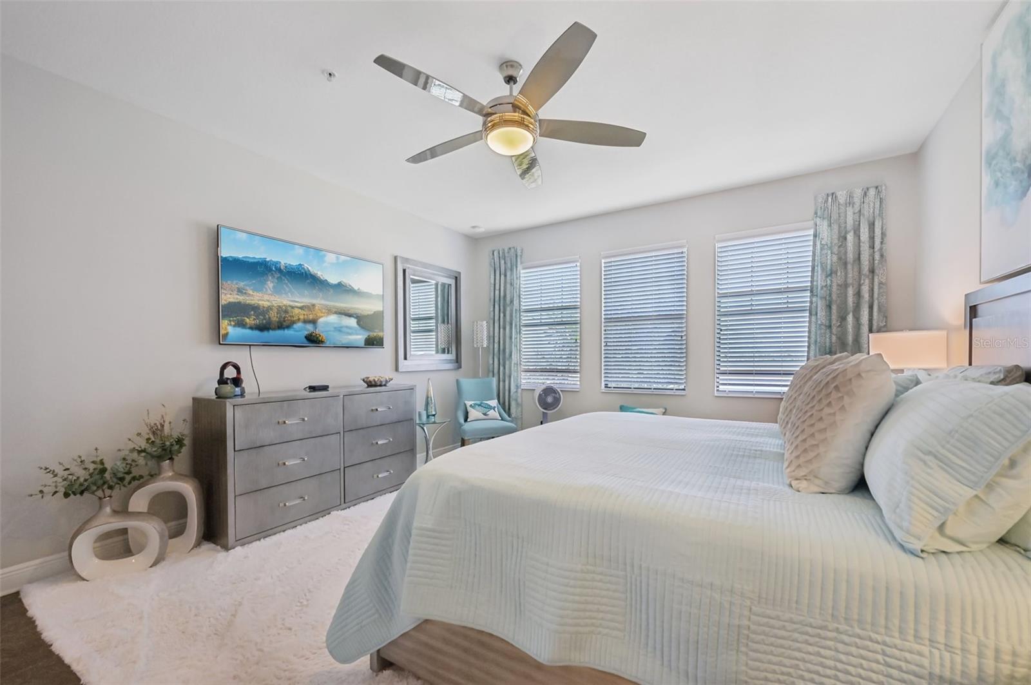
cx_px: 516
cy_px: 342
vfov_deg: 81.1
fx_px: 400
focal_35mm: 14
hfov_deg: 104.3
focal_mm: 14
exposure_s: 1/50
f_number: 8
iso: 400
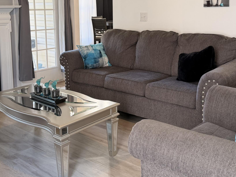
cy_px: 43
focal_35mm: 44
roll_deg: +1.1
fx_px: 300
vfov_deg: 32.2
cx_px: 117
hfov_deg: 42.9
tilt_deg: -7.4
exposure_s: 1/60
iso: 160
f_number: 1.78
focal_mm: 6.76
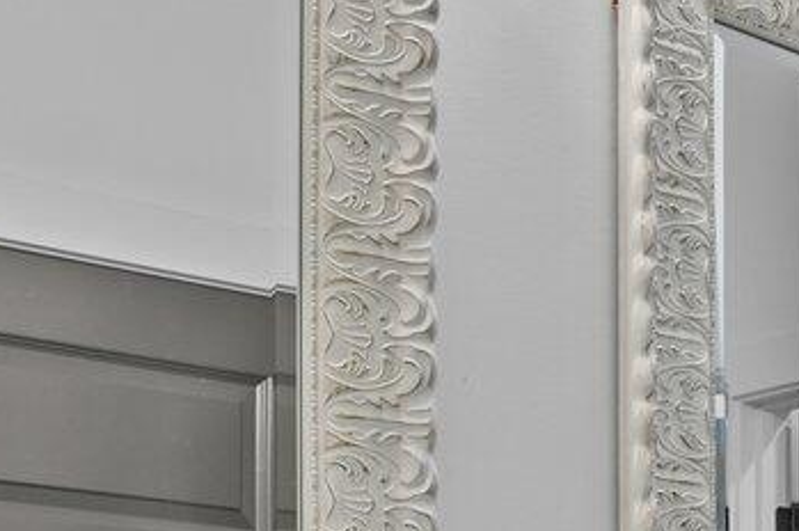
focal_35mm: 88
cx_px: 1216
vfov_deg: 14.2
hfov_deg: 19.9
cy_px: 856
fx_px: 1951
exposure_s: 1/4
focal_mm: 15
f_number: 7.1
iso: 400
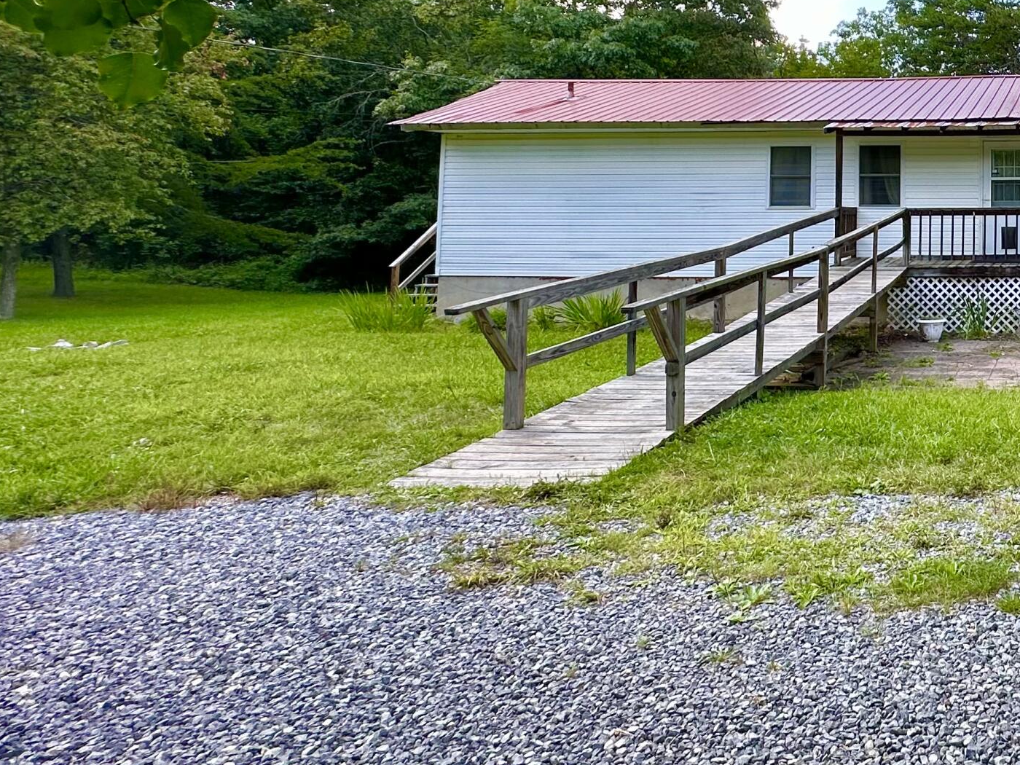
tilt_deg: +3.6
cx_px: 1043
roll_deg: +0.0
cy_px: 168
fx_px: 884
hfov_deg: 48.2
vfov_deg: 44.8
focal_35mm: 30
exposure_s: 1/197
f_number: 2.2
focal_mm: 2.22
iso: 40
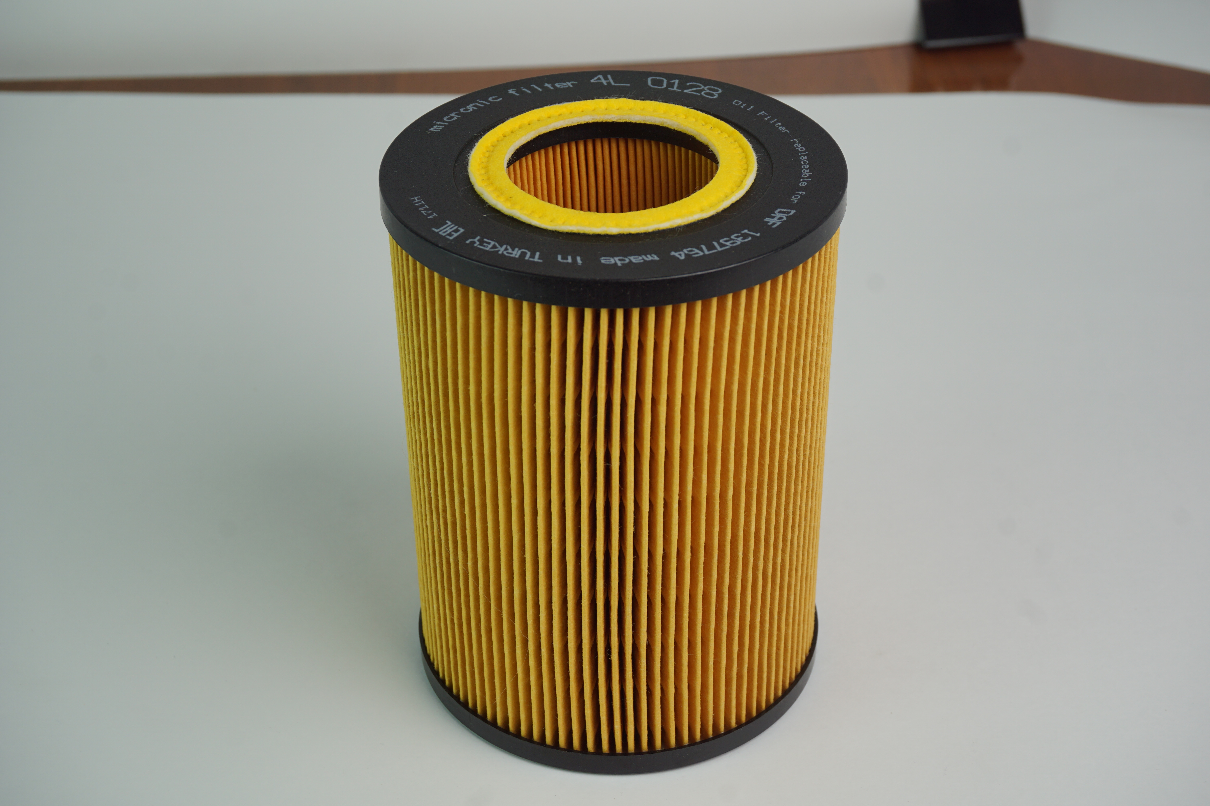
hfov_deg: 37.9
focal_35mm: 52
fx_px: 1764
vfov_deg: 25.8
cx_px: 605
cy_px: 403
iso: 100
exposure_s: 1/15
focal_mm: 35
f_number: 8
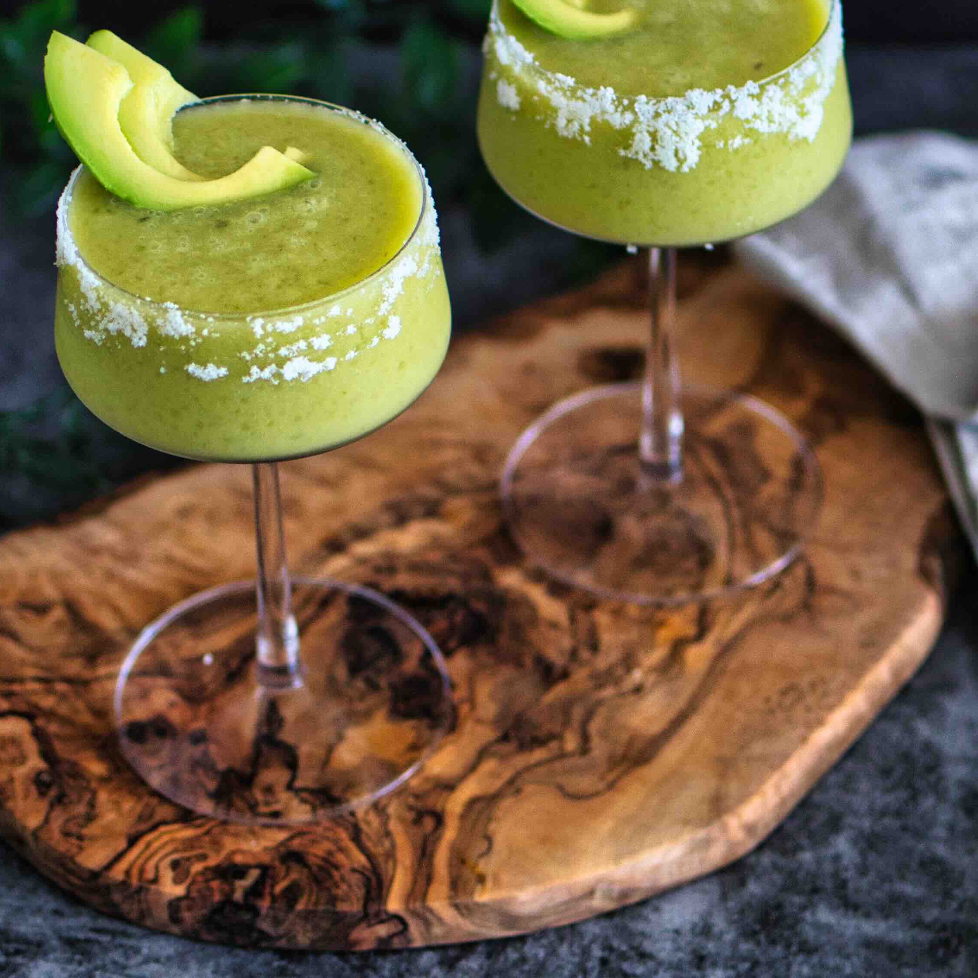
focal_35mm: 113
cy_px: 394
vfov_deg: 15.4
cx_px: 437
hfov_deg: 15.4
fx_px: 3612
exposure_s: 1/80
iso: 560
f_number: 1.8
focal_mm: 35
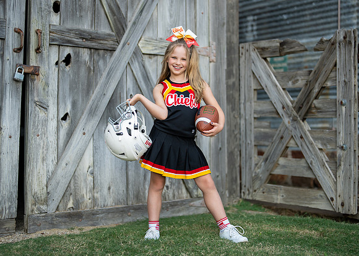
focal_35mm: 58
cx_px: 189
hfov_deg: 33.6
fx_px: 595
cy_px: 117
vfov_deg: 24.3
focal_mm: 50
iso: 125
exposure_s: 1/2000
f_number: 1.2
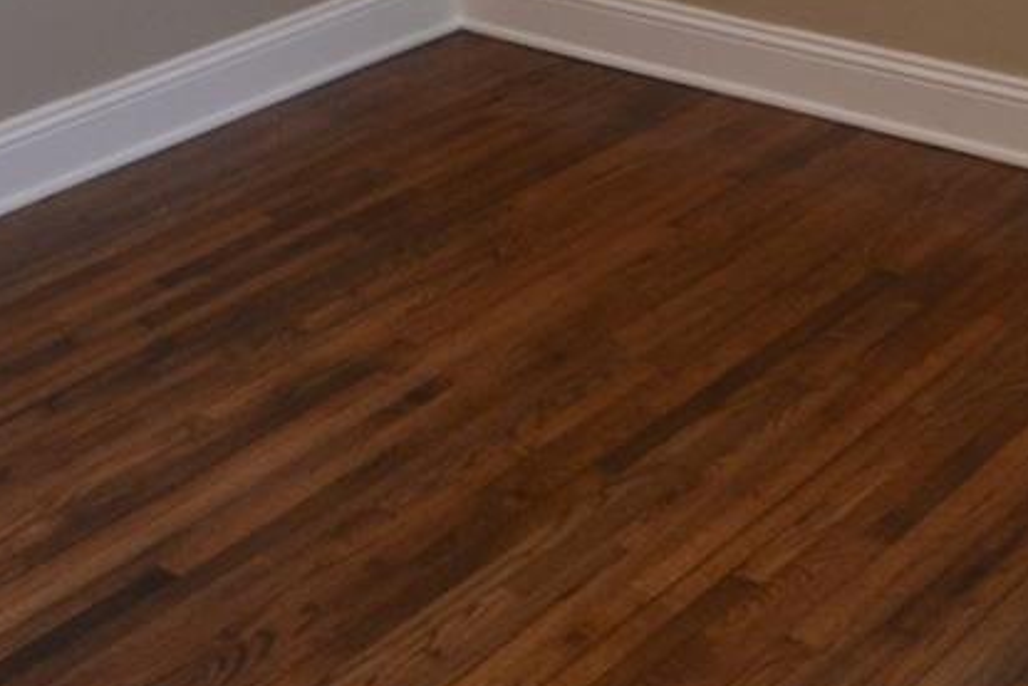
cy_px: -638
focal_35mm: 74
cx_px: 369
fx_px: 2114
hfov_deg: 27.2
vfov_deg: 15.3
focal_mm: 10
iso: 400
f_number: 4.5
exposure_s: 1/80
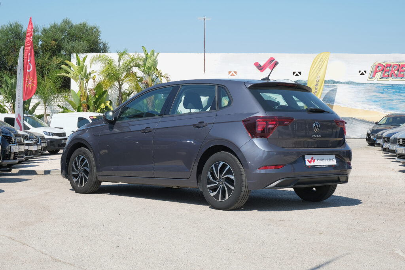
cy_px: 135
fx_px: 686
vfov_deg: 22.3
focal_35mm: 61
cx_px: 202
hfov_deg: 32.9
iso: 160
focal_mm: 40.8
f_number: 9
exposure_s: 1/250
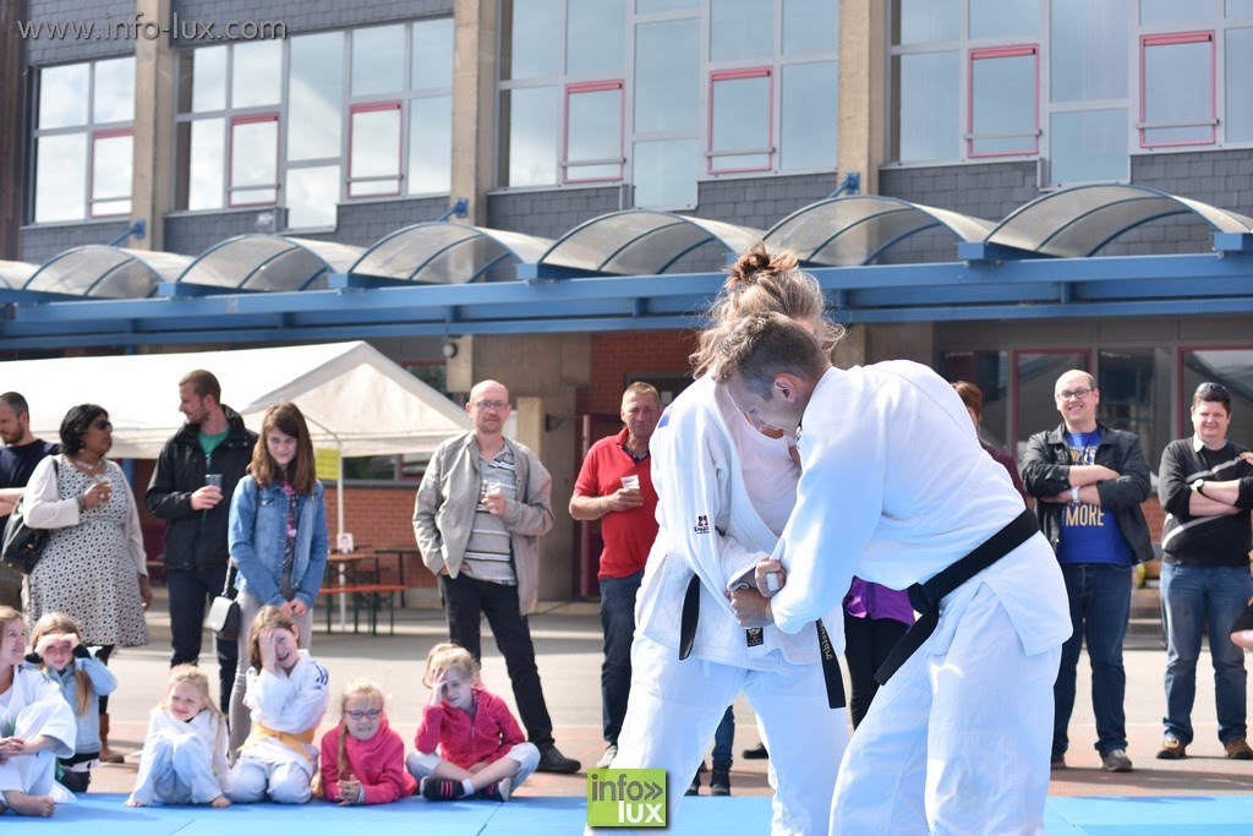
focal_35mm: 75
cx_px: 626
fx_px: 2611
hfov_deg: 27.0
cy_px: 418
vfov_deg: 18.2
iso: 100
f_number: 5
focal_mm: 50
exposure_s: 1/500
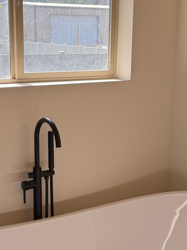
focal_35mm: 62
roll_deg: +0.2
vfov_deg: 31.2
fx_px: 447
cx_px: 83
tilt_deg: -11.2
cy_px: 132
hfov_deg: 23.6
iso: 100
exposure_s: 1/1522
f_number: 1.78
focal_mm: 6.76
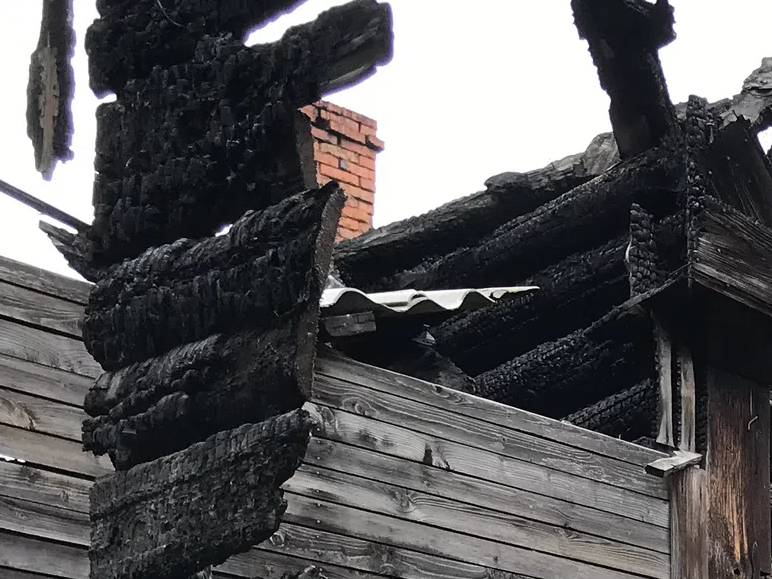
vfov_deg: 15.8
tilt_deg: +13.1
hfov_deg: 20.6
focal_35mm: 87
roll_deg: +1.2
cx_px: 995
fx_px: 1940
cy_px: 825
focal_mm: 3.99
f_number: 1.8
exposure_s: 1/232
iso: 20
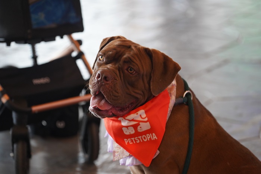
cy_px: 87
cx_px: 130
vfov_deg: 8.7
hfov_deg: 13.1
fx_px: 1138
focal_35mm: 157
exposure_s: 1/125
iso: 2500
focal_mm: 157
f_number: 4
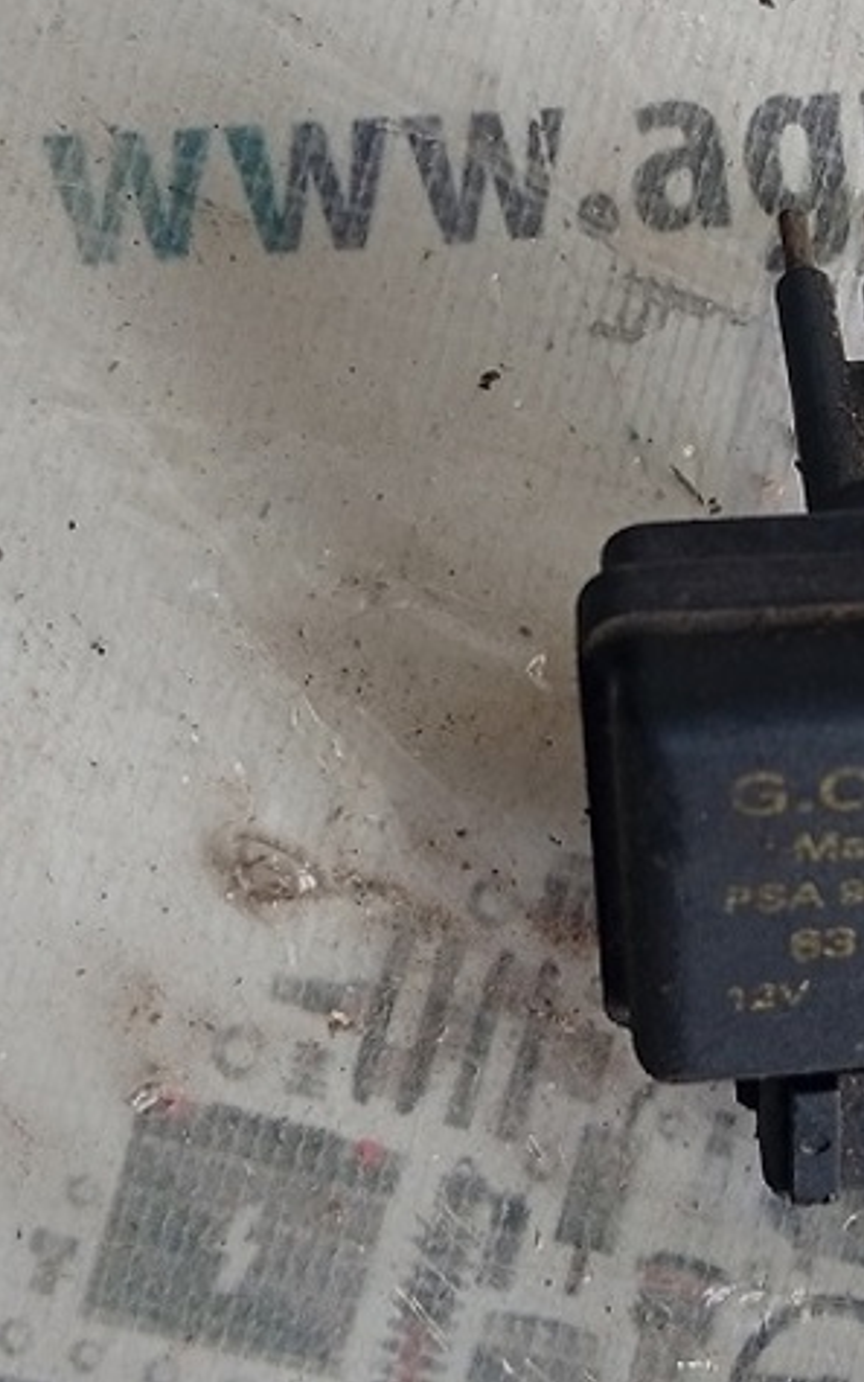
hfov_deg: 17.1
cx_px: 918
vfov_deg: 27.8
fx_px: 2787
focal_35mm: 74
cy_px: 687
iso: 122
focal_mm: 3.96
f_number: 1.8
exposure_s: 1/50
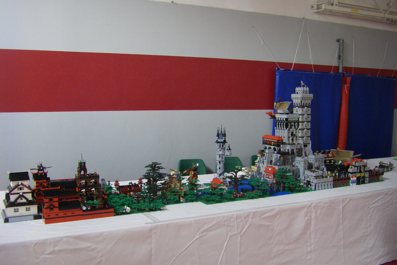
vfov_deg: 33.4
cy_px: 141
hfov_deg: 48.5
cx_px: 199
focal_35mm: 40
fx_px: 441
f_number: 3.5
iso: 250
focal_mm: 6.3
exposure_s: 1/50
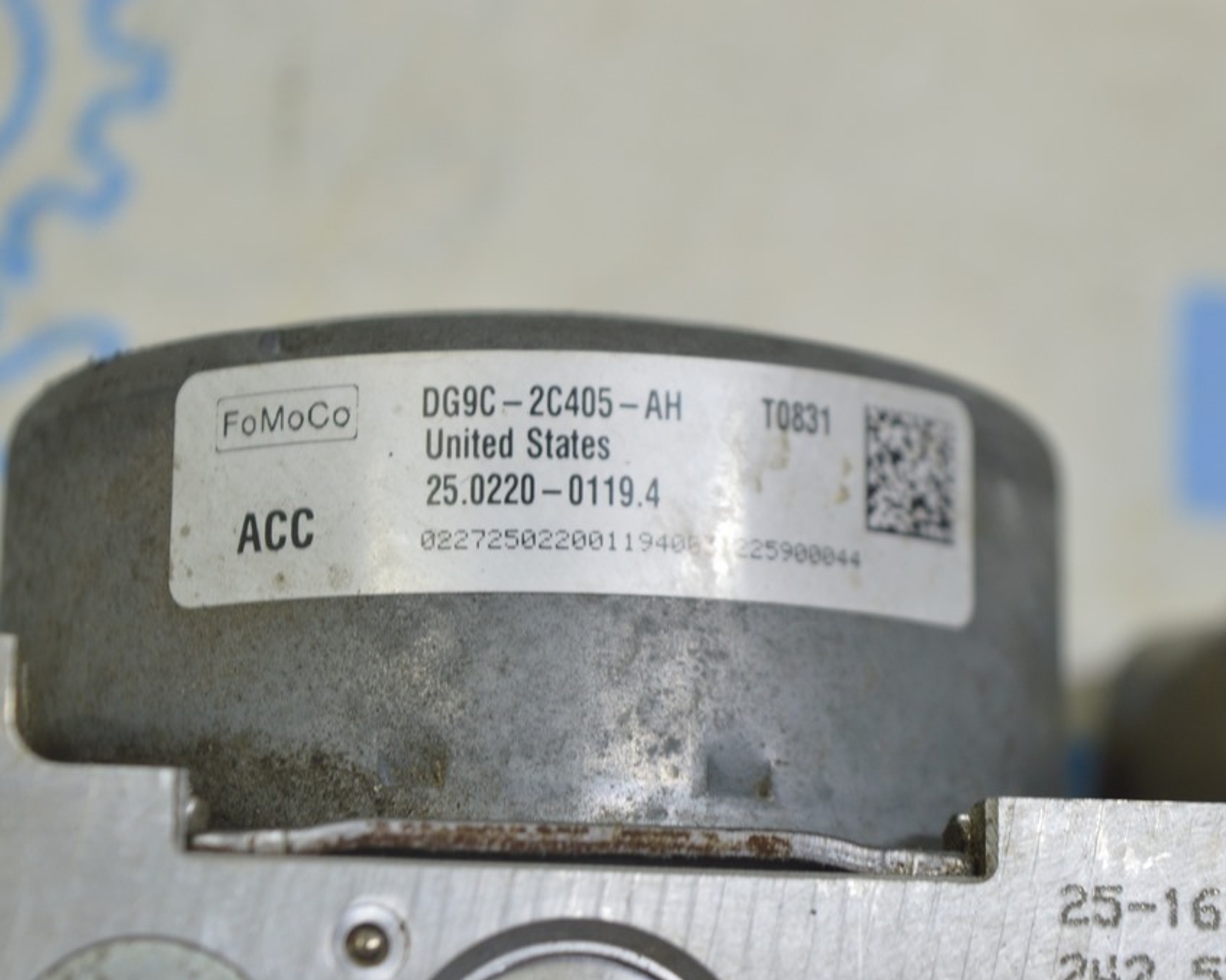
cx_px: 672
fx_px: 3394
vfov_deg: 16.4
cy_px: 491
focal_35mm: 94
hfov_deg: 20.5
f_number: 5.6
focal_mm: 55
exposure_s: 1/25
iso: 400
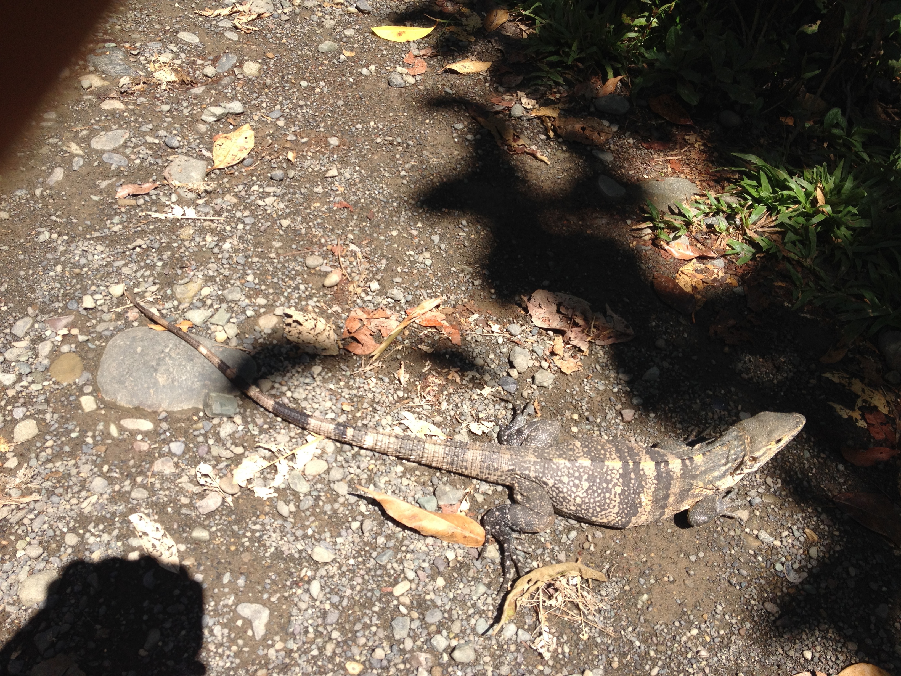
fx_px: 911
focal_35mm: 35
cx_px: 450
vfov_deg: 40.7
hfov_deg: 52.6
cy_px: 338
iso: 50
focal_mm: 4.28
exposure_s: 1/1042
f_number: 2.4
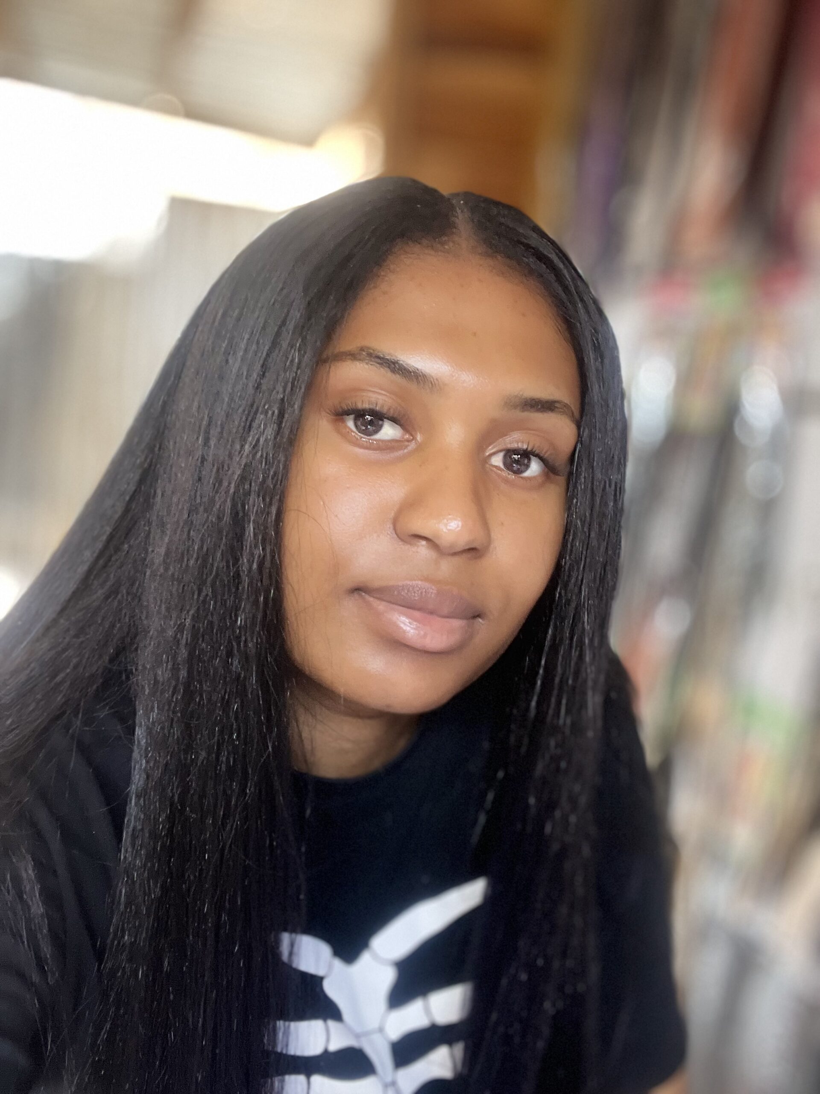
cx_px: 410
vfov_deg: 60.0
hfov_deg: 46.8
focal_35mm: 30
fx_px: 948
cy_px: 547
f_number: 2.2
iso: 320
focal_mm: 2.71
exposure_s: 1/60
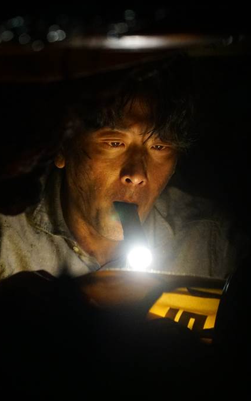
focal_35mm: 246
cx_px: 126
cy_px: 237
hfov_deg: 5.3
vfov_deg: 8.5
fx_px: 2689
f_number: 5
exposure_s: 1/125
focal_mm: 200
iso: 20000
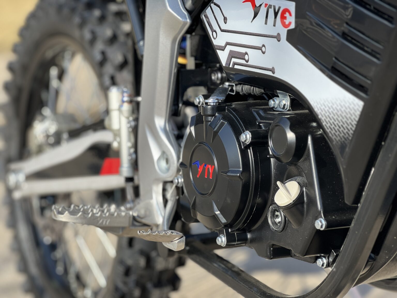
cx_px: 198
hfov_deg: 25.3
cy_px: 149
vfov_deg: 19.1
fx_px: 883
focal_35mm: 77
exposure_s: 1/286
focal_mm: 9
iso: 25
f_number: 2.8
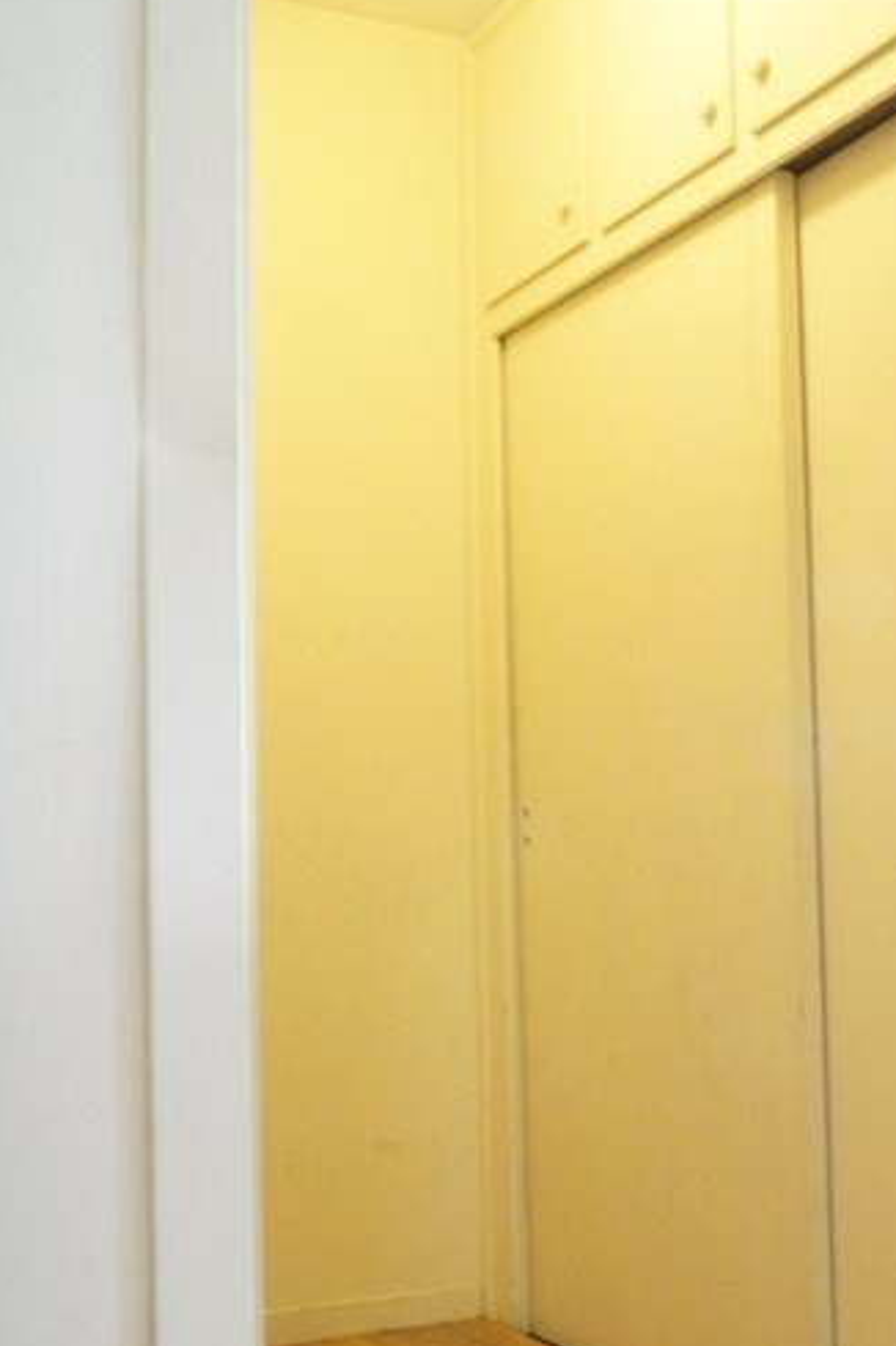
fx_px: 1757
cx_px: 672
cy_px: 750
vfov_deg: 41.9
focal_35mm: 47
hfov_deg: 28.2
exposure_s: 1/2
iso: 3200
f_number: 22
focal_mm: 20
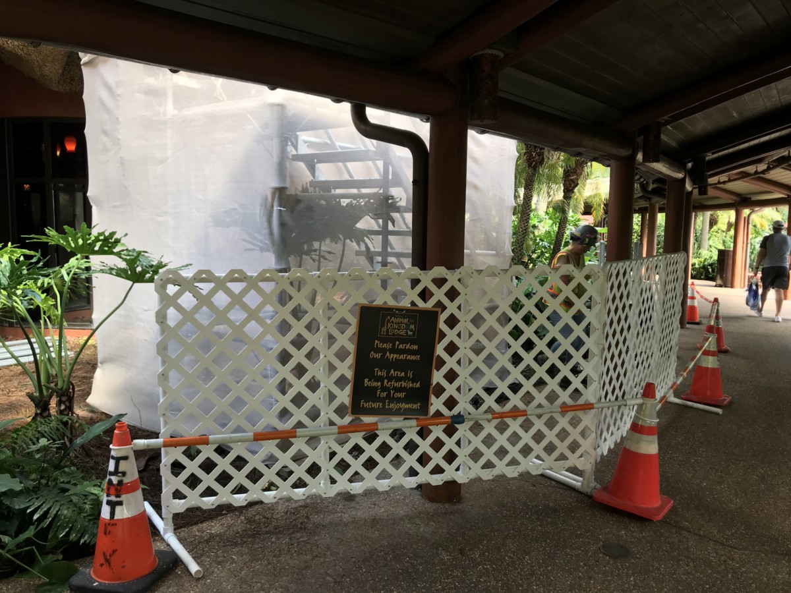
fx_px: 640
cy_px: 296
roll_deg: -0.6
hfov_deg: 63.4
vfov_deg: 49.7
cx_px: 396
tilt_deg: -4.9
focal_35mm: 28
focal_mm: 3.99
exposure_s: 1/40
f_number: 1.8
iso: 25
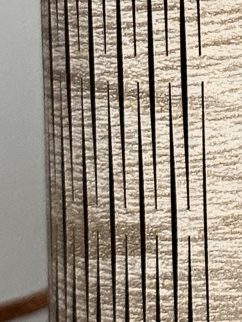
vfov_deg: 7.2
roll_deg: +0.3
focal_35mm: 269
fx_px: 2505
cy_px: -193
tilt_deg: -6.6
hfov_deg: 5.4
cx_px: 556
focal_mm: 6.86
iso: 250
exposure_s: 1/58
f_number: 1.78
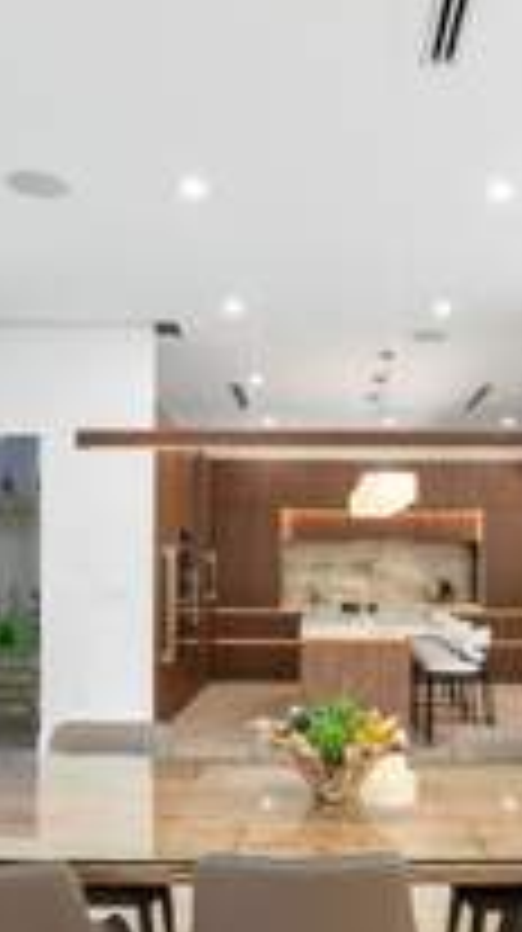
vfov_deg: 57.1
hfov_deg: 34.4
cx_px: 198
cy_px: 599
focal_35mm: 34
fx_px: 839
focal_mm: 14
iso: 250
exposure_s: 1/25
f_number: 8
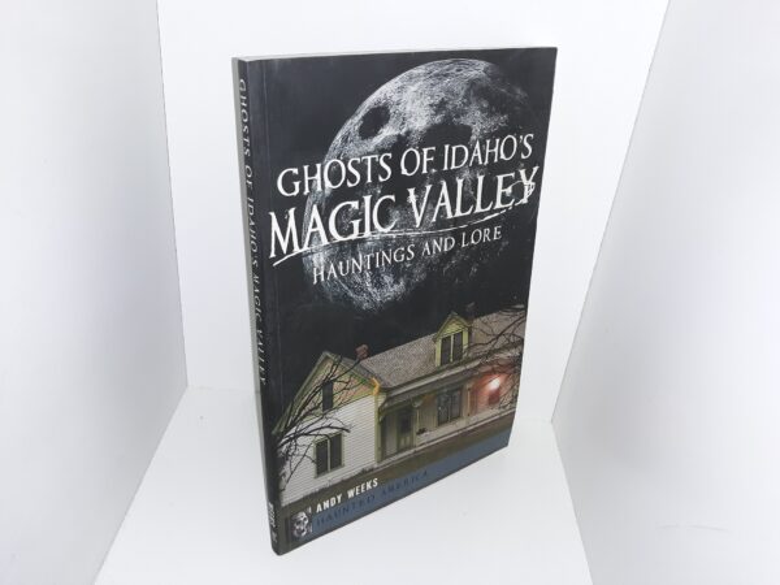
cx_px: 390
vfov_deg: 49.7
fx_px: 631
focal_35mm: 28
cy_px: 292
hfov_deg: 63.4
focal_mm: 3.7
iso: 64
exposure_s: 1/120
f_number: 1.7
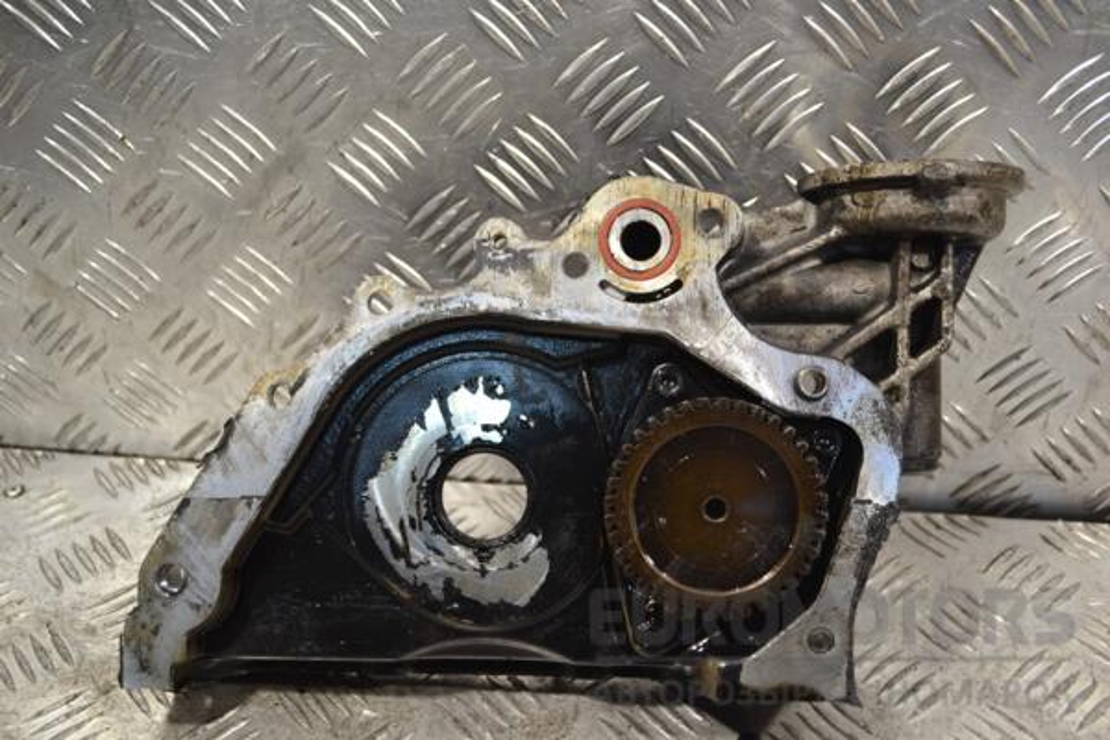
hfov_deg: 49.6
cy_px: 370
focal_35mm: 39
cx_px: 555
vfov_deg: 34.2
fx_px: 1202
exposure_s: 1/80
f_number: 4.2
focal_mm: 26
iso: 400
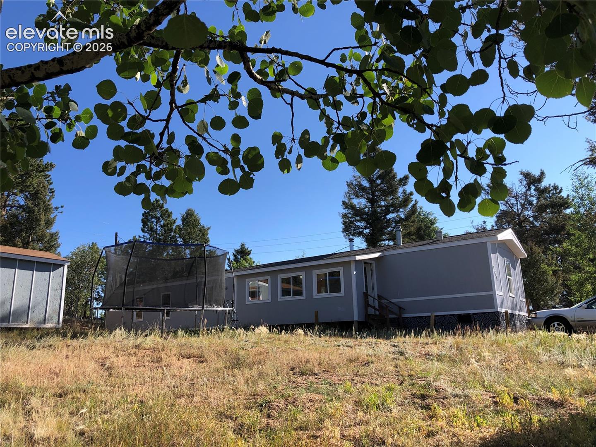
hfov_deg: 63.4
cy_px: 224
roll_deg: +1.0
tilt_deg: +12.6
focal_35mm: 28
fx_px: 482
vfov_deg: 49.7
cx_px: 298
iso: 20
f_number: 1.8
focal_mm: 3.99
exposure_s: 1/1143
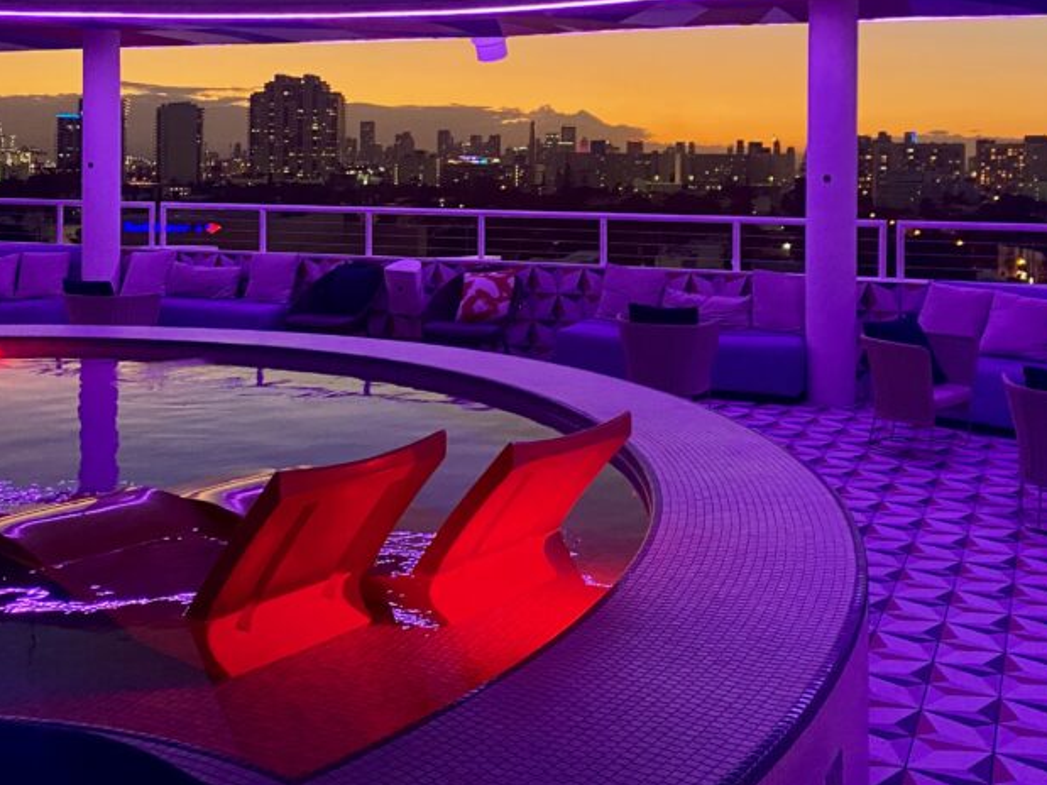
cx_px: 509
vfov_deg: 33.6
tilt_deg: -1.2
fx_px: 1270
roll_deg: -0.7
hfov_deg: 44.8
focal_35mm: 42
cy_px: 186
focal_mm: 4.25
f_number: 1.8
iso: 500
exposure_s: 1/60
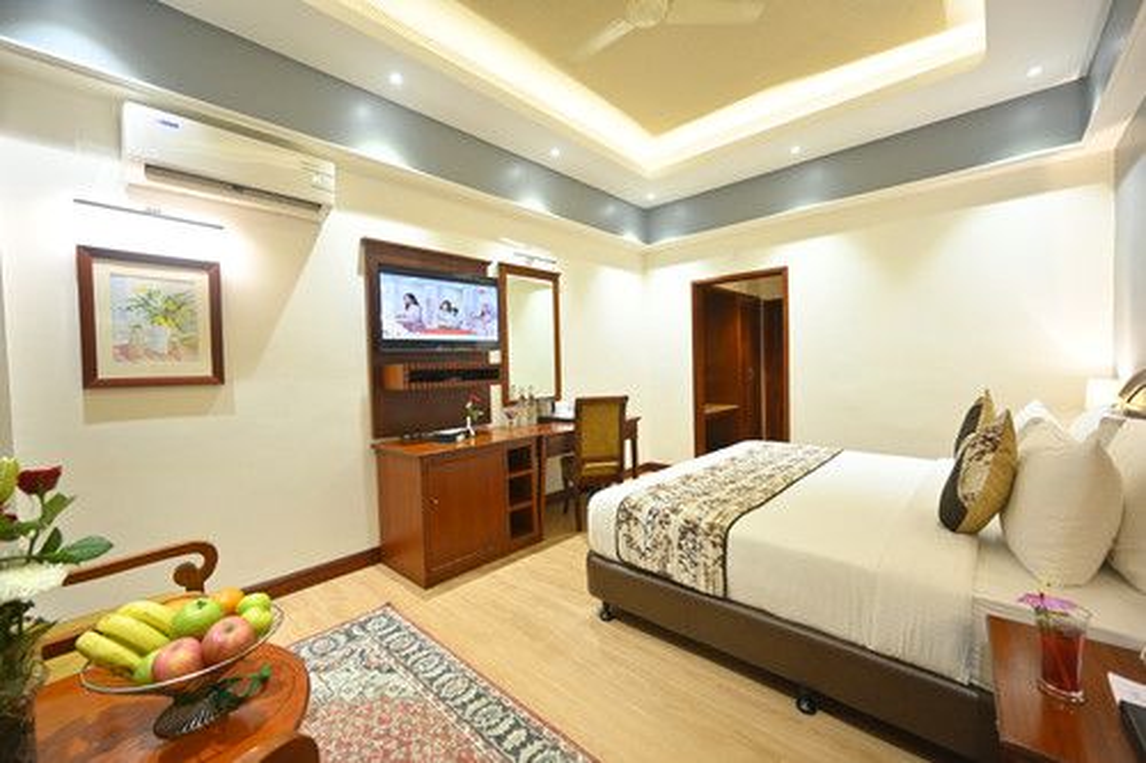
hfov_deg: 104.3
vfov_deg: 81.2
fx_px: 445
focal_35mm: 14
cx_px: 573
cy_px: 382
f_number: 4
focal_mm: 14
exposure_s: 1/100
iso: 3200
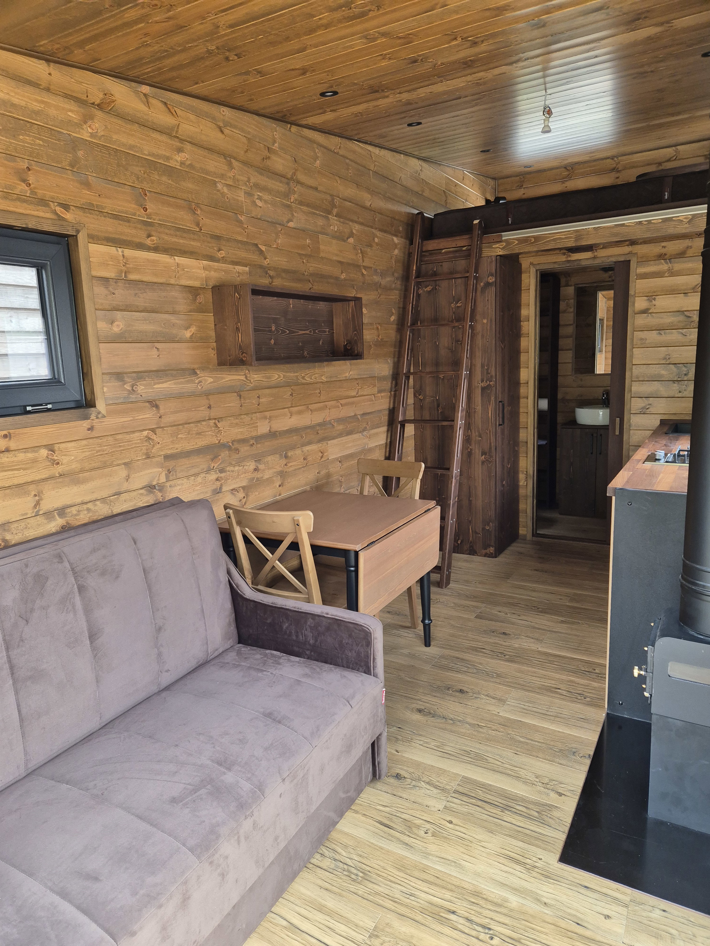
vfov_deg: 73.9
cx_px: 355
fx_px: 629
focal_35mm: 23
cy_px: 473
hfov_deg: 58.9
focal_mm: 5.4
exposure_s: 1/180
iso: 160
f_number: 1.8
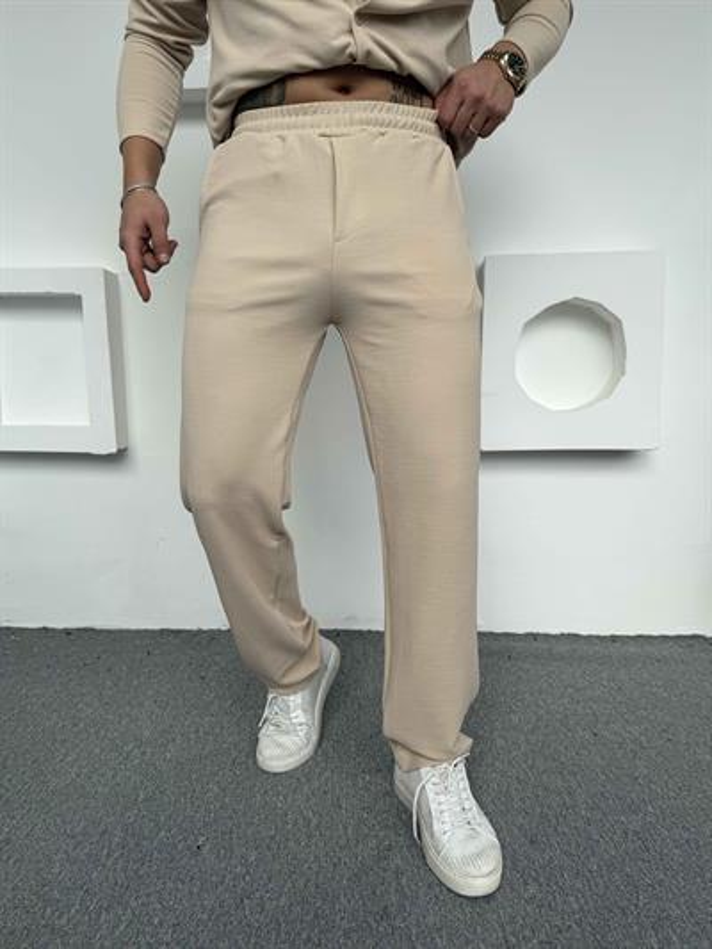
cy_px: 474
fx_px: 658
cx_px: 356
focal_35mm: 24
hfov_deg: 56.8
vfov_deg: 71.6
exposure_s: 1/2169
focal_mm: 6.76
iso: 80
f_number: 1.78
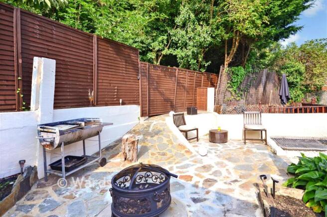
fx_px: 156
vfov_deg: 69.4
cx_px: 164
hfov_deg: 92.6
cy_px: 108
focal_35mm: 17
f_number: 4.2
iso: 200
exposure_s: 1/250
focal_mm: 11.5
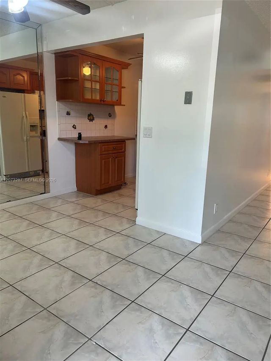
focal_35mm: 26
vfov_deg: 67.3
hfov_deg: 53.1
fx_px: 271
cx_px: 136
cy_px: 180
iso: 80
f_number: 1.5
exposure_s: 1/120
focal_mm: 5.7
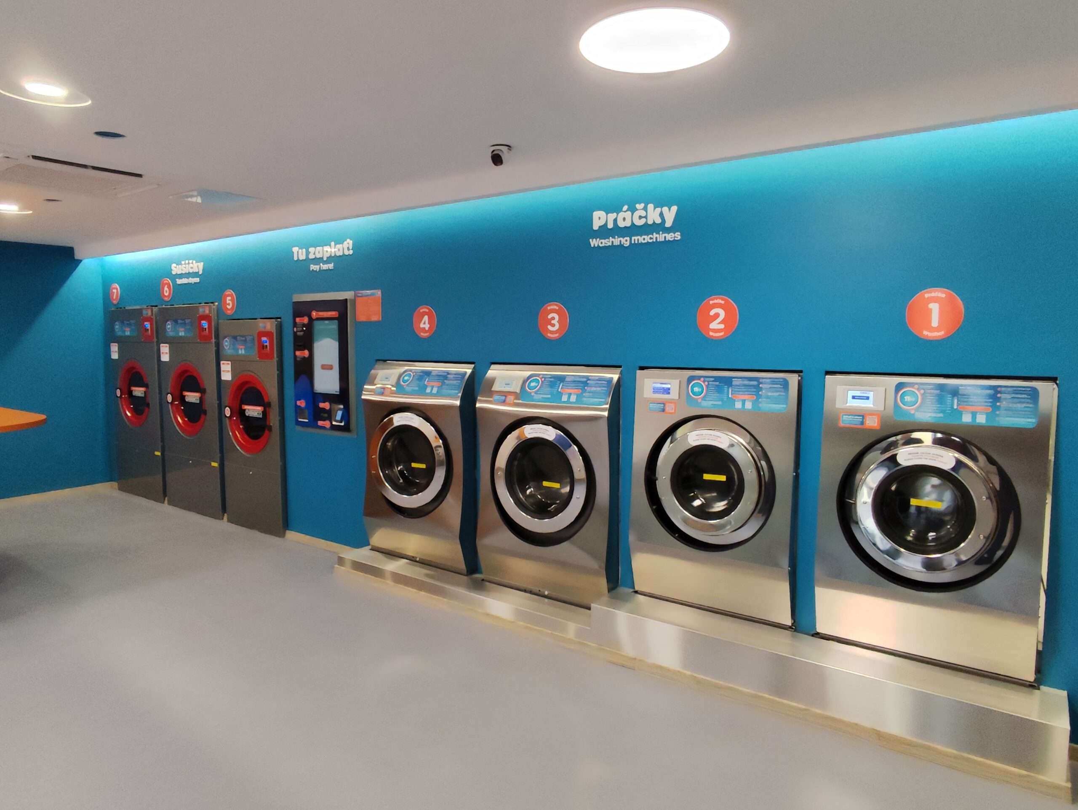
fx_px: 686
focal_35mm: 22
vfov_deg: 61.1
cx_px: 539
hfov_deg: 76.4
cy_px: 405
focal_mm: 1.65
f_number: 2.2
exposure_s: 1/50
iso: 100
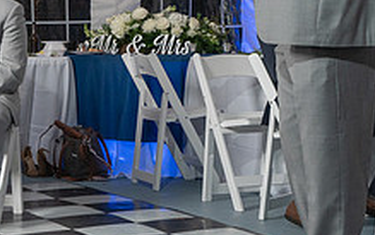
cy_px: 41
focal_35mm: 107
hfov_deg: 19.4
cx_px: 143
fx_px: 1094
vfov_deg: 12.2
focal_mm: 35
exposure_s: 1/250
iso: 2000
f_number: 5.6
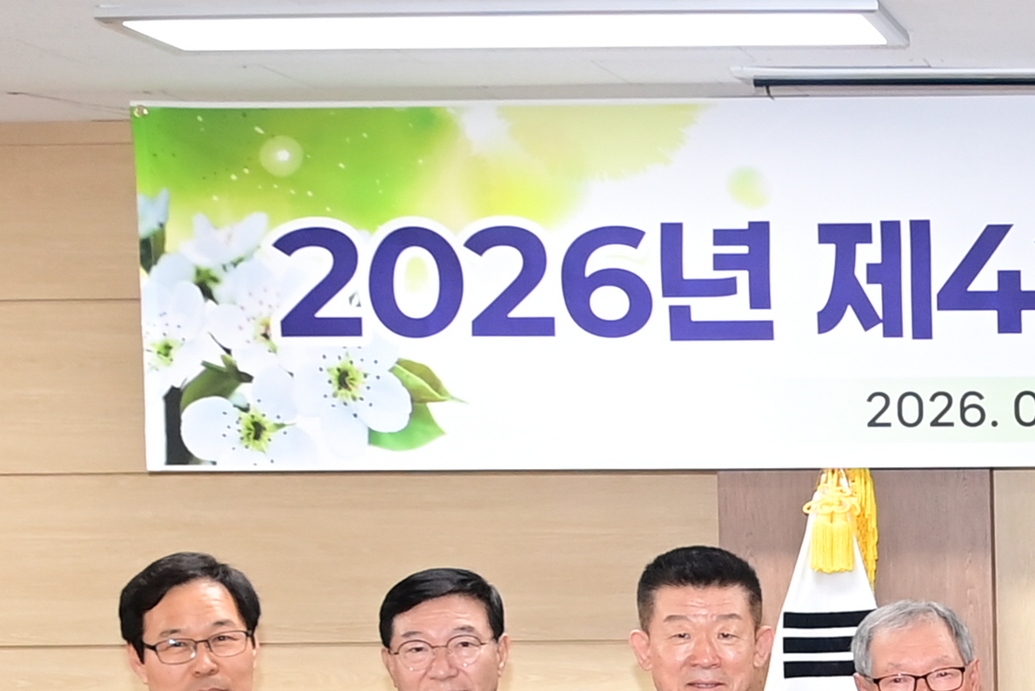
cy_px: 806
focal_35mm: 95
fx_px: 2732
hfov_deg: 19.1
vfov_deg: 14.0
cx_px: 1512
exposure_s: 1/80
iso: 1000
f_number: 4.5
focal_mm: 21
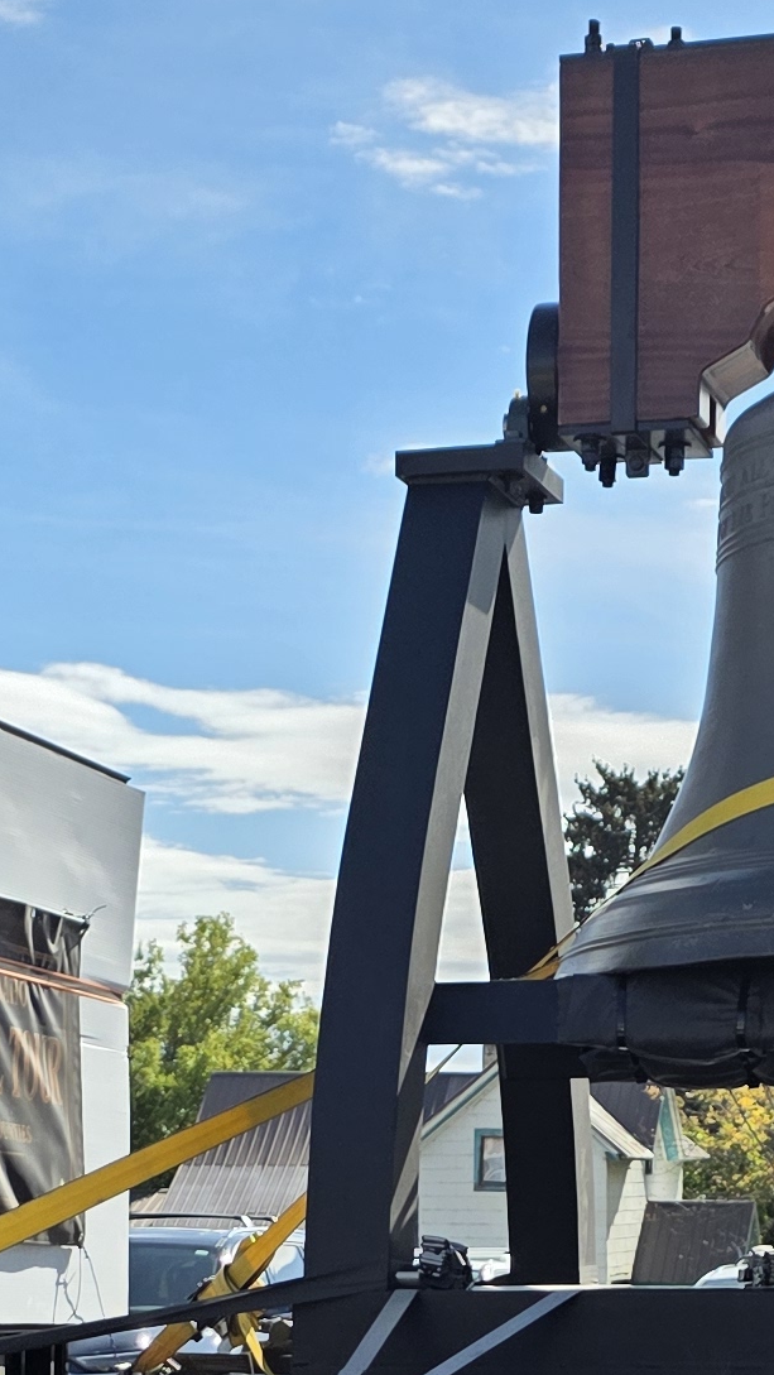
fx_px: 3355
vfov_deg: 22.1
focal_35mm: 92
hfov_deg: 13.2
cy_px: 1466
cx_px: 477
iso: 80
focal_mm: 6.3
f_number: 1.7
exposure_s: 1/7944
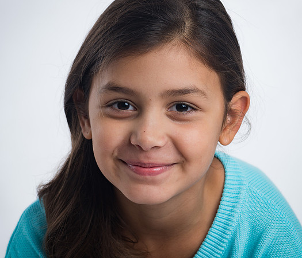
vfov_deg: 9.2
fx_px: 1598
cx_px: 164
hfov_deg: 10.8
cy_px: 76
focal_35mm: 174
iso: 100
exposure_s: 1/100
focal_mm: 105
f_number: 7.1
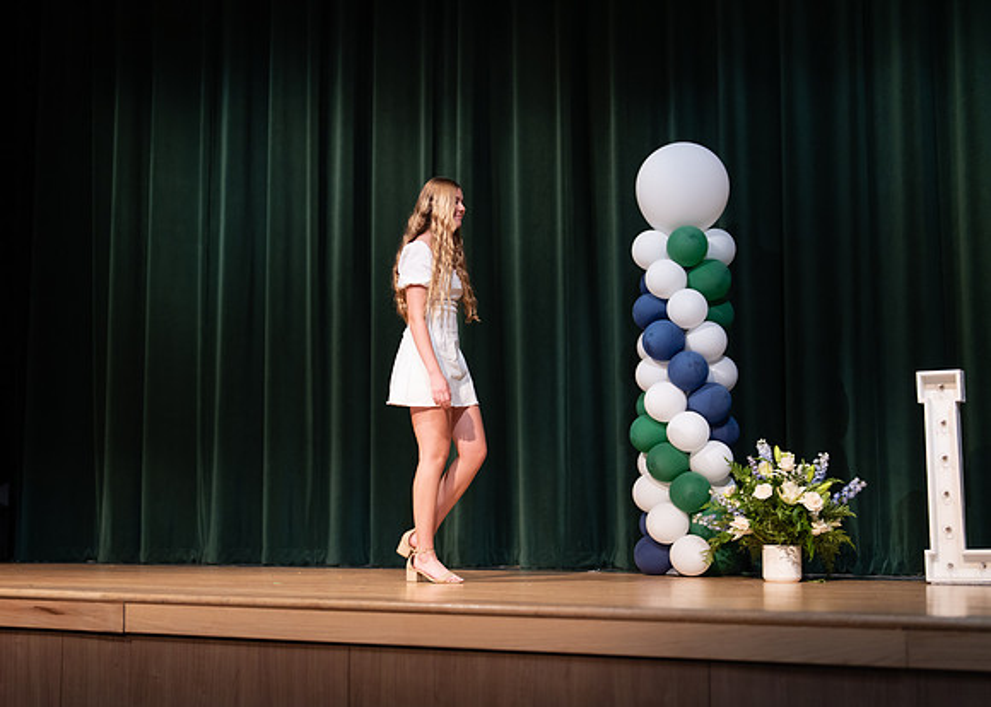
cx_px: 448
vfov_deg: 25.9
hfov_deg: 35.7
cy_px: 355
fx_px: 1537
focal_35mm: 55
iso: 640
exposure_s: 1/320
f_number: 1.2
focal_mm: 50
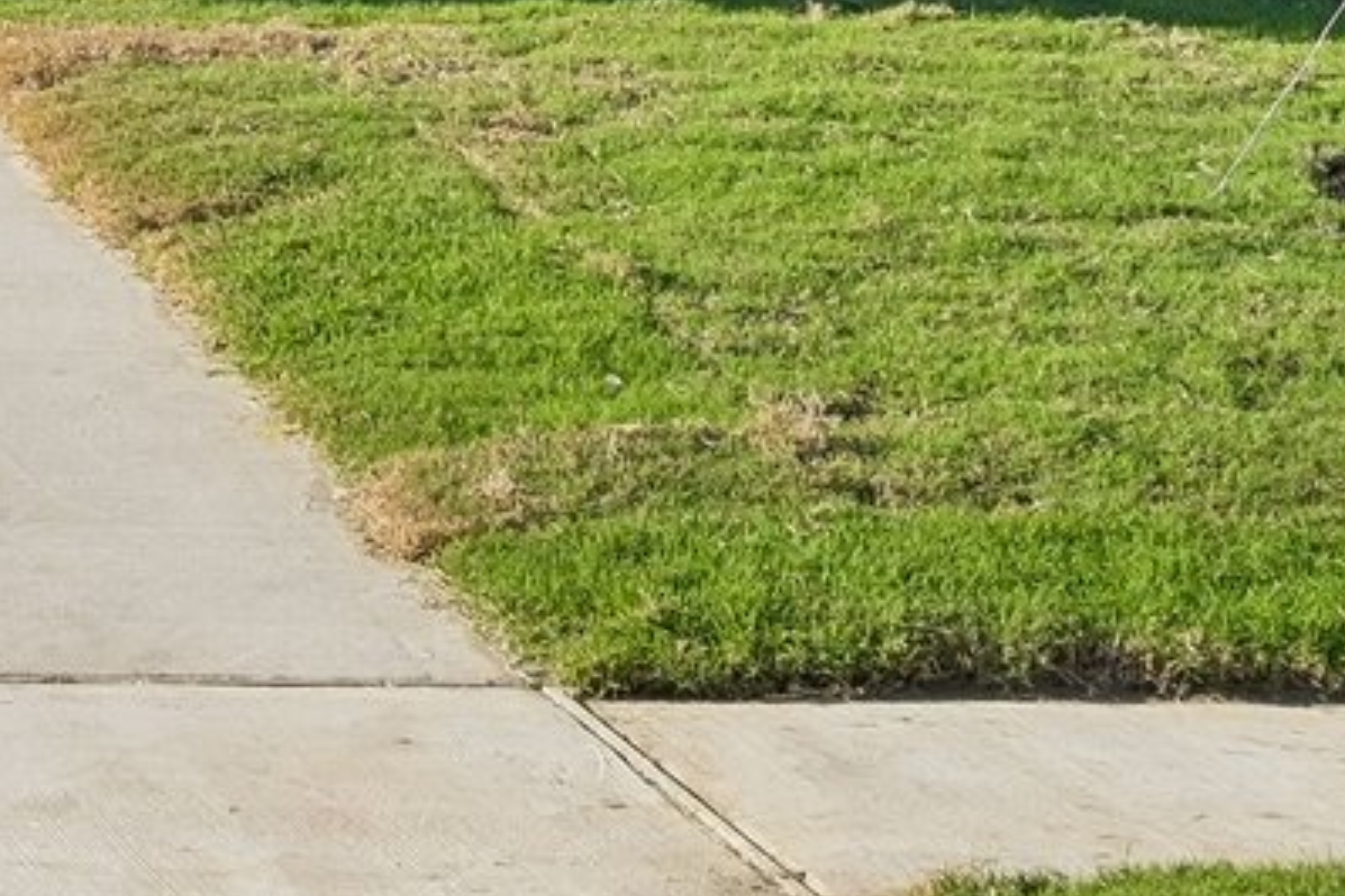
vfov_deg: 8.4
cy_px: -1009
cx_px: -984
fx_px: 5753
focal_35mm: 154
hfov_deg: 12.3
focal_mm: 30
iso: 400
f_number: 8
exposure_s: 1/1250
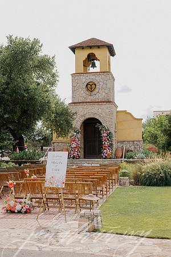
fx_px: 356
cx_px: 86
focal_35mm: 50
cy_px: 128
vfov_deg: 39.6
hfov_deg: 27.0
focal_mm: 50
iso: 100
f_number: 3.5
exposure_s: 1/640
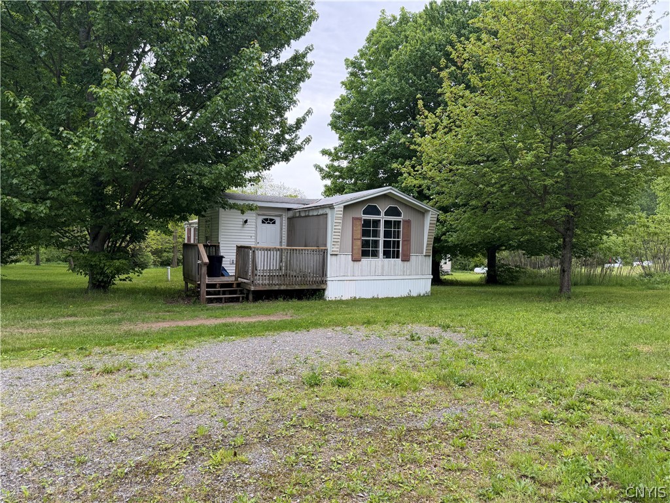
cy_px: 252
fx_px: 465
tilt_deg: -0.7
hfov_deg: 71.6
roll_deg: -1.5
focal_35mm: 24
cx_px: 335
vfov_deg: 56.8
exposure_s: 1/476
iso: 100
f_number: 1.78
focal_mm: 6.76
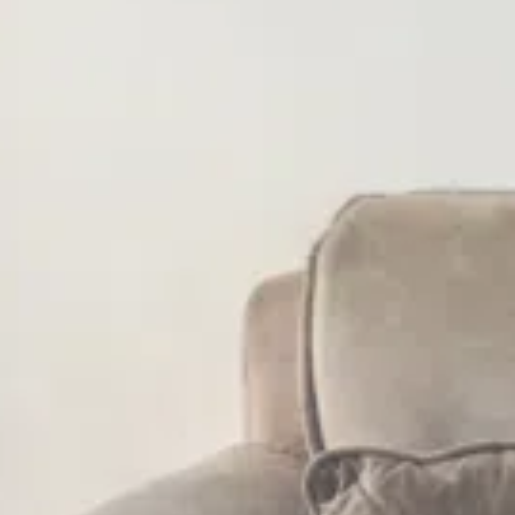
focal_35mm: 113
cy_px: 851
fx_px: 1902
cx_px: 1087
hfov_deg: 13.0
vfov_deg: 14.1
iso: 666
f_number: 1.9
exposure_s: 1/33.3
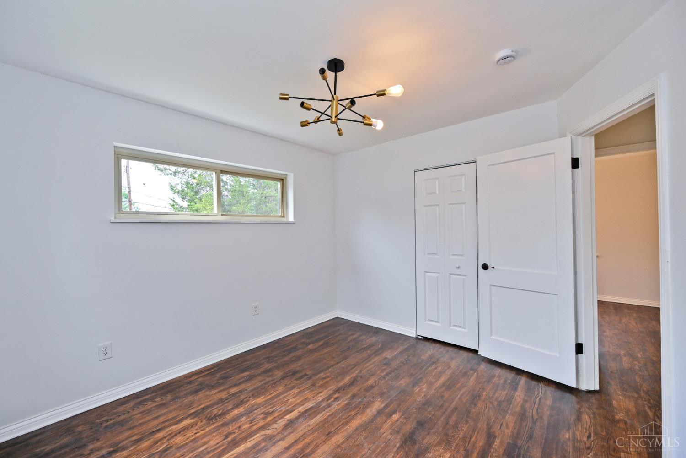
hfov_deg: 104.3
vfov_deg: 81.2
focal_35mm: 14
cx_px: 343
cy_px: 229
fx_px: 267
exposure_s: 1/125
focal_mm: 14
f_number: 5.6
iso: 160
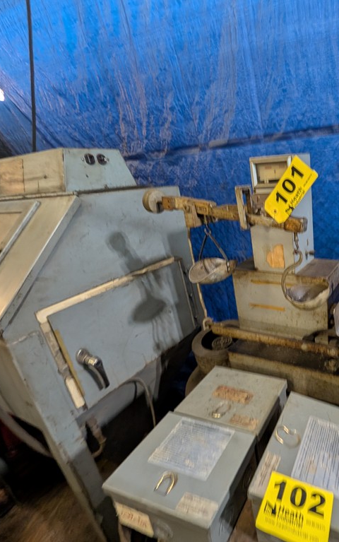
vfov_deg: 94.3
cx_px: 295
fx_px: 251
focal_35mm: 17
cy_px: 272
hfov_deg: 59.6
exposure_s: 1/24
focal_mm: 2.02
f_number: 1.7
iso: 145
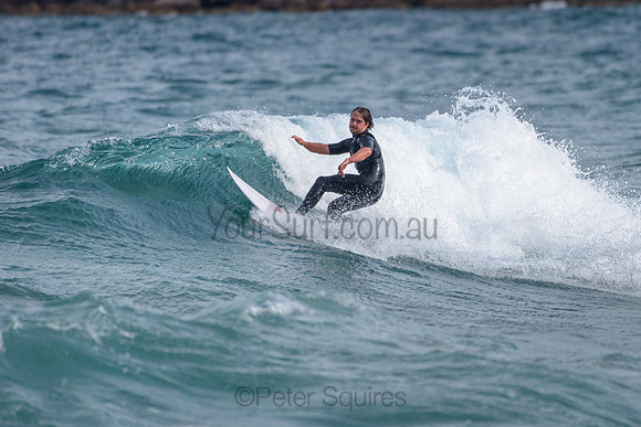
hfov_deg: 3.4
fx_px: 10912
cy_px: 166
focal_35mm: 613
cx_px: 393
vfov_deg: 2.2
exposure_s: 1/2000
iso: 250
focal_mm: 500
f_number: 5.6
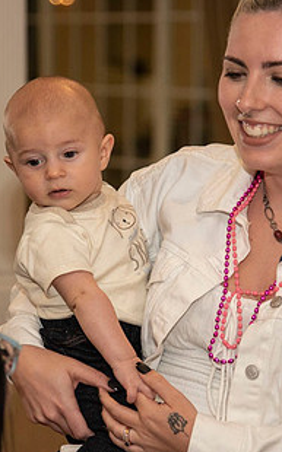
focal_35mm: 191
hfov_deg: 6.9
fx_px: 2355
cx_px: 146
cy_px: 266
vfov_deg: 11.0
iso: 640
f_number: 4
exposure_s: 1/200
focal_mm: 100
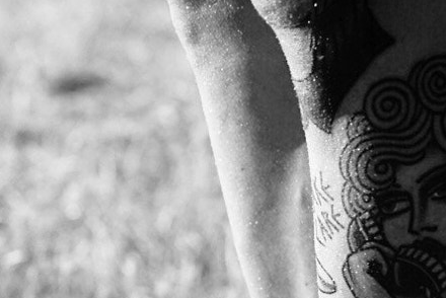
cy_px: 198
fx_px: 2256
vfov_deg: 7.6
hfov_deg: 11.2
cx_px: 9
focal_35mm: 182
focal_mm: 50
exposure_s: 1/250
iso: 125
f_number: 3.5
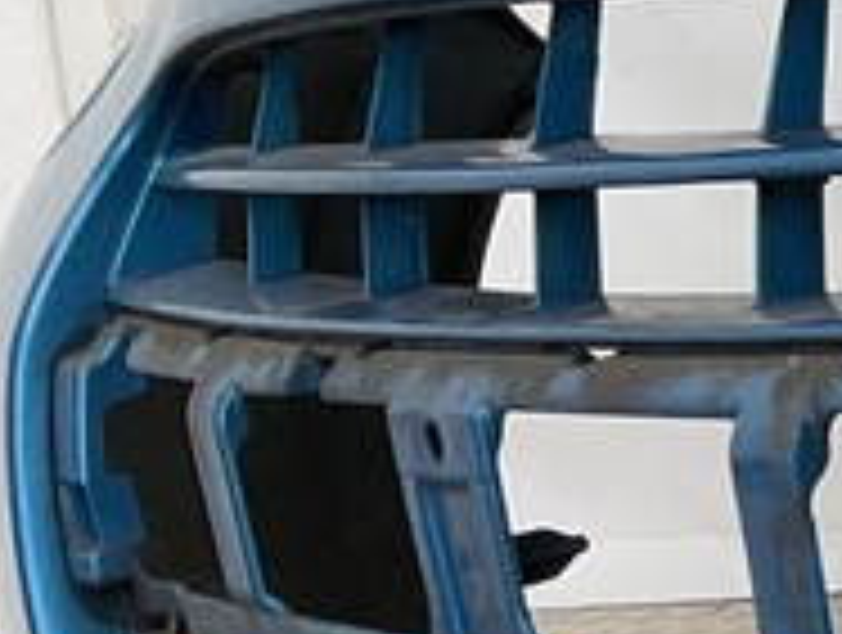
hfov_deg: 10.6
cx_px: 2085
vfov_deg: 9.5
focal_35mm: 156
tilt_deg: -15.9
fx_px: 3802
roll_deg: +7.4
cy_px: 567
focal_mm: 3
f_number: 1.8
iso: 25
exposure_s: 1/100
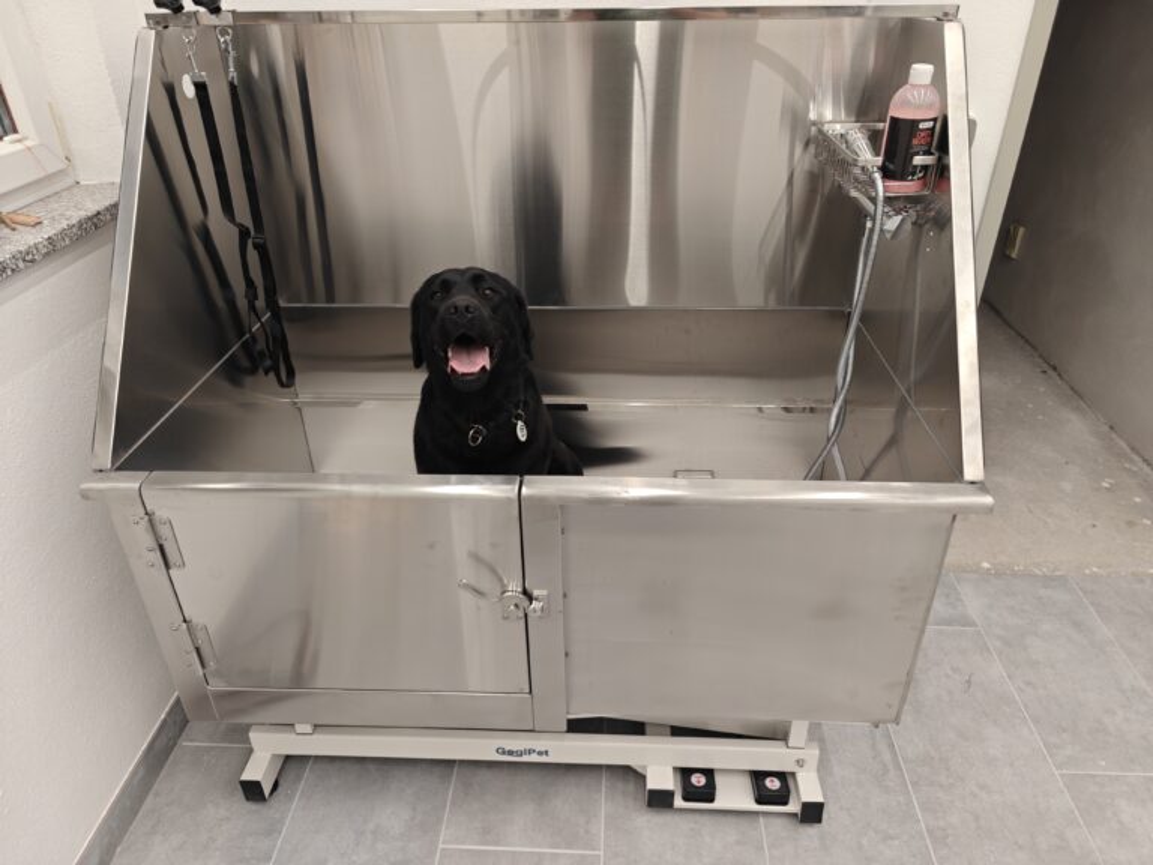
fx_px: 766
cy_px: 432
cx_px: 576
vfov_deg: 58.9
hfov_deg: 73.9
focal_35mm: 23
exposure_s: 1/100
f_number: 1.6
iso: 125
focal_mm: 6.06
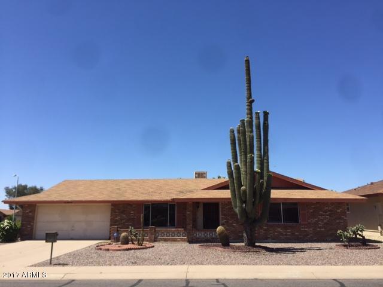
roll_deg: -0.1
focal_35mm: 29
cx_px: 192
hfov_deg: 61.7
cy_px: 144
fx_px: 321
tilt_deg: +12.4
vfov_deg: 48.2
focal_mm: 4.15
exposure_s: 1/2198
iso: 32
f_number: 2.2
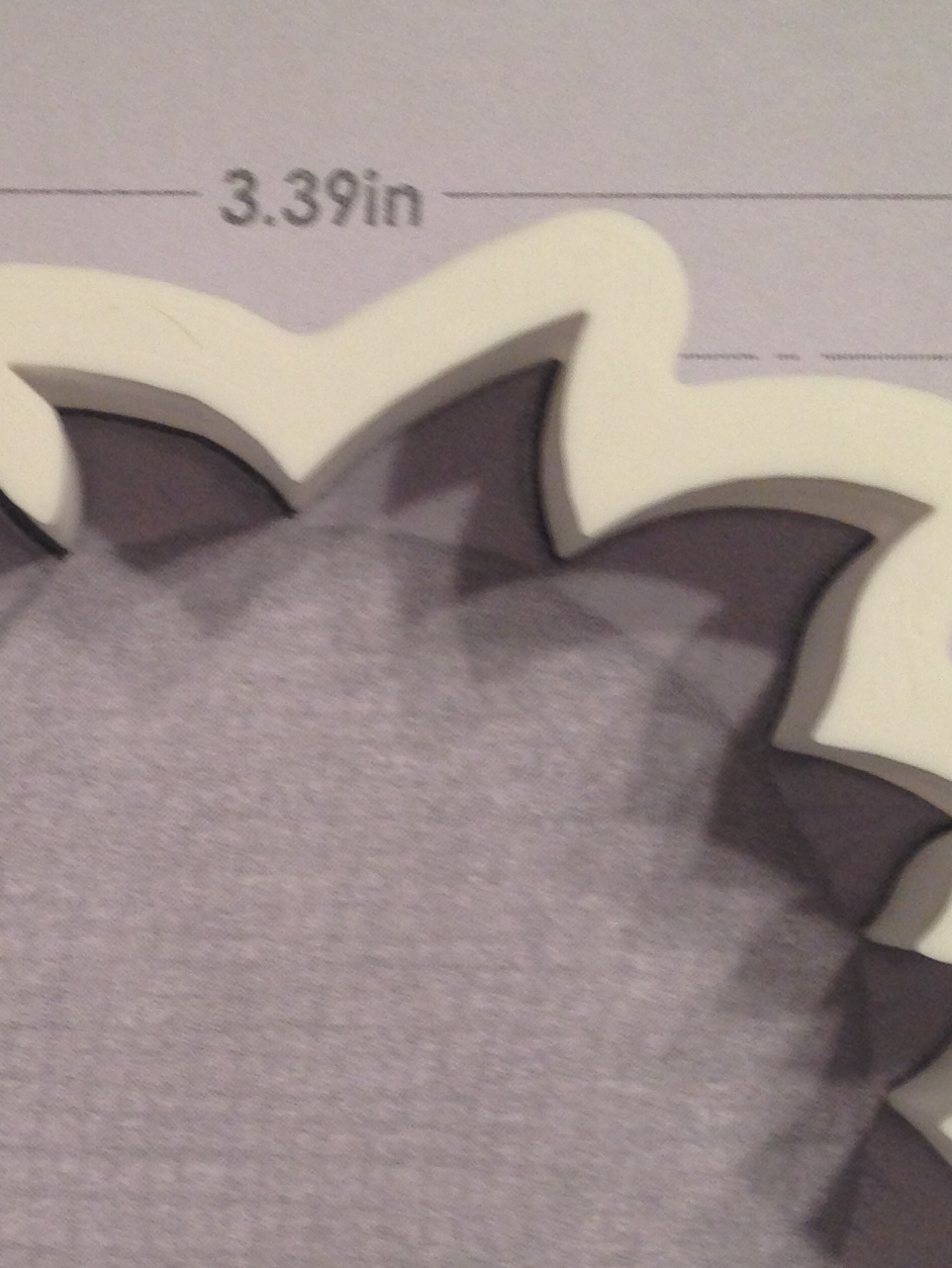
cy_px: 1008
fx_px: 3335
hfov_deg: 16.2
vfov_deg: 21.3
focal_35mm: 91
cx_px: 227
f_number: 2.4
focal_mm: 4.28
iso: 80
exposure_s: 1/20
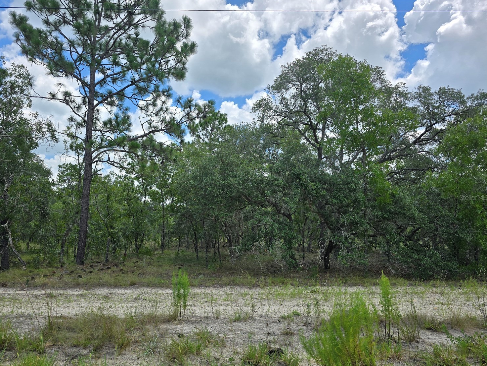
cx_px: 226
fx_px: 352
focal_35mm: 25
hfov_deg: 69.3
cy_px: 197
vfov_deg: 54.8
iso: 12
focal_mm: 6.3
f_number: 1.7
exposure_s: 1/799
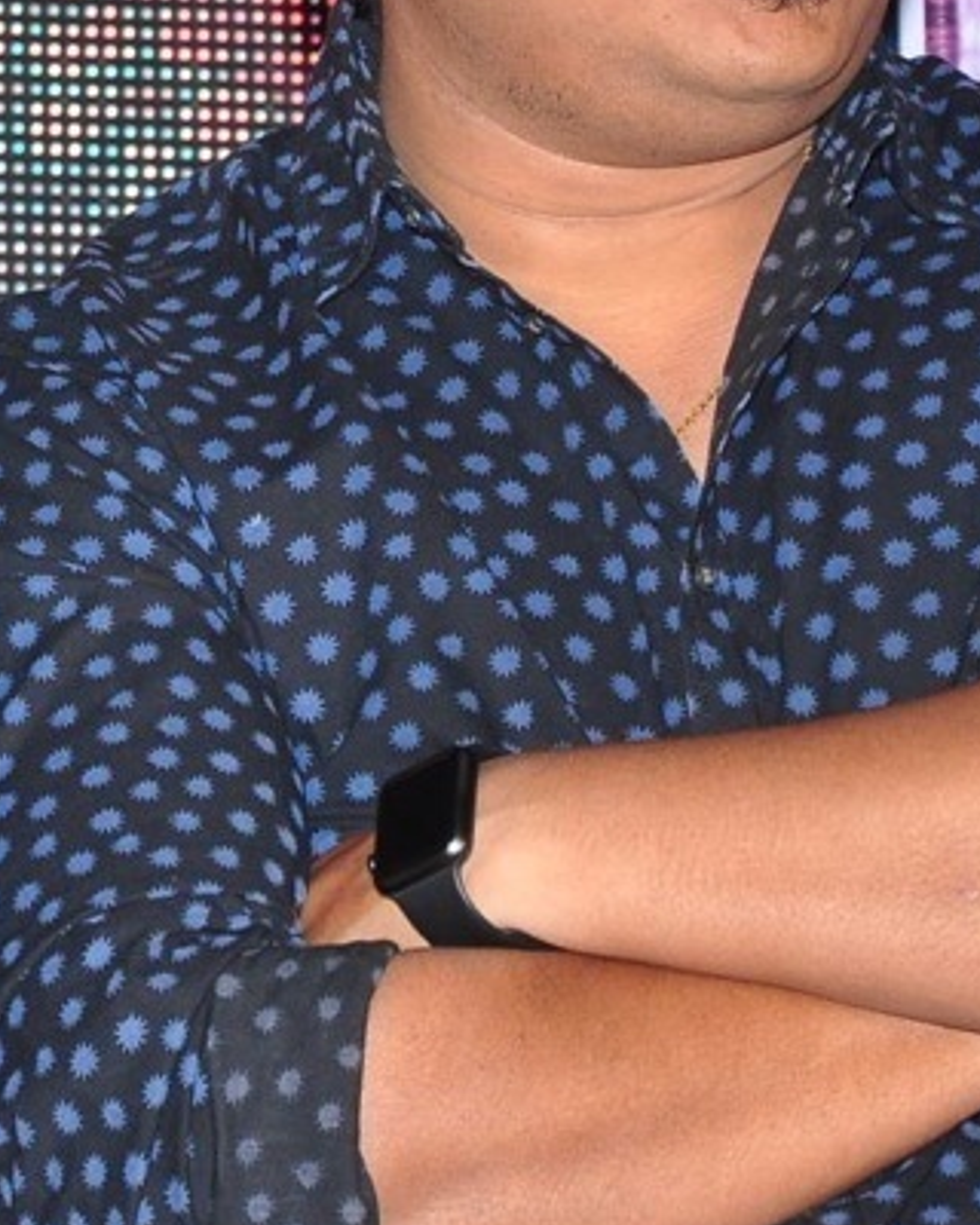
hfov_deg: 3.5
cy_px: 54
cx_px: -153
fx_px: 16076
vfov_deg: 4.4
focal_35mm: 443
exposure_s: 1/125
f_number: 7.1
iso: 500
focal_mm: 105
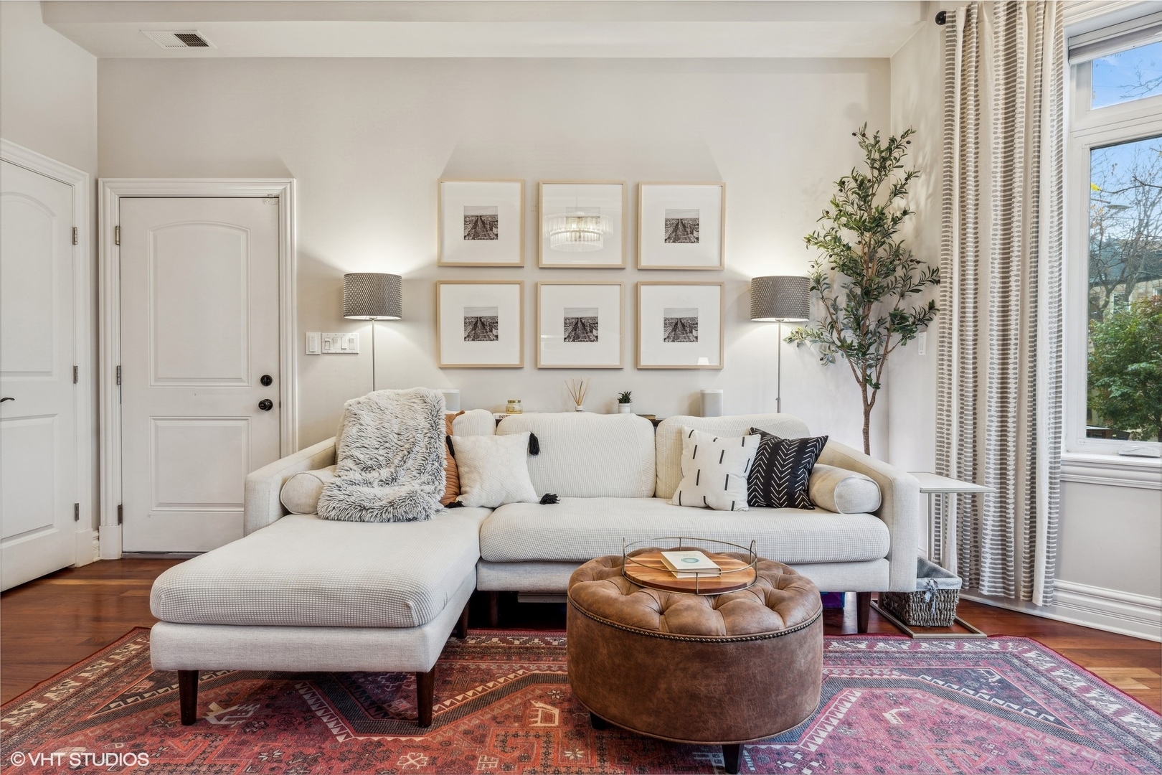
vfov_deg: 61.9
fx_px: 646
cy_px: 388
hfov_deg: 84.0
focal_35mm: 20
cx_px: 581
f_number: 8
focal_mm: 20
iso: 320
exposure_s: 1/6
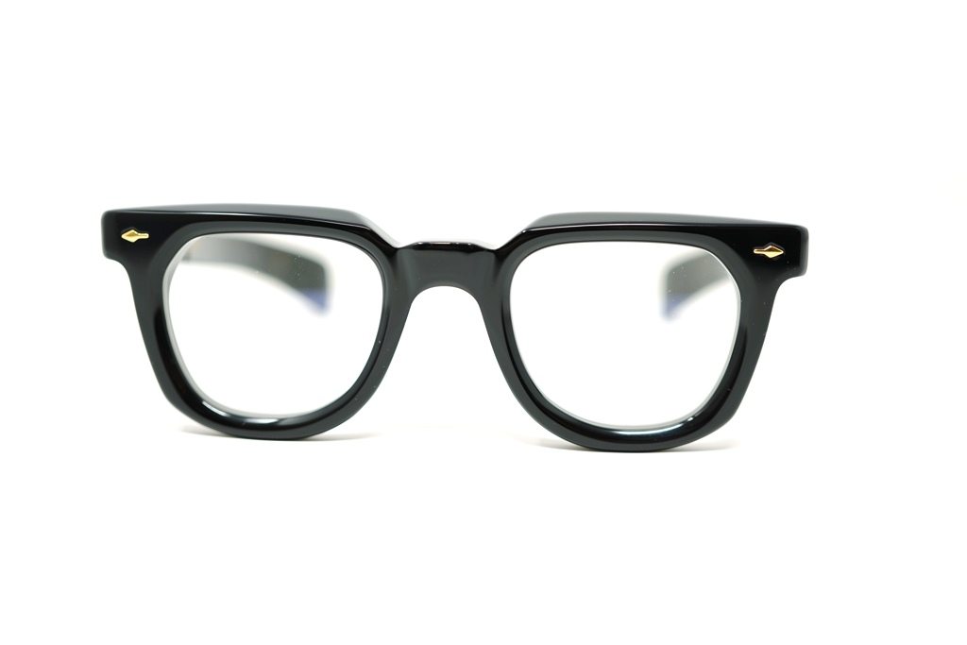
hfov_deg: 39.6
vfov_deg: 27.0
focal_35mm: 50
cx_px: 484
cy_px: 322
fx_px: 1343
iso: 160
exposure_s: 1/50
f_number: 2.8
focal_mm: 50
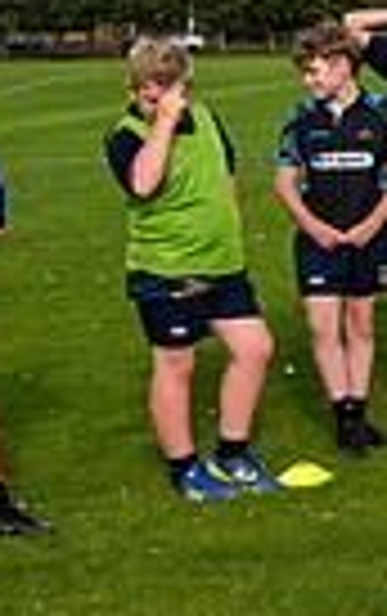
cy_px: 162
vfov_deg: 20.6
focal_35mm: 100
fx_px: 1682
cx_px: 994
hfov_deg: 10.7
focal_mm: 20
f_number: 4
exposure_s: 1/1250
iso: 250
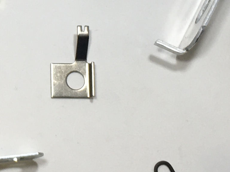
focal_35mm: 153
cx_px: -54
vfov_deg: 9.6
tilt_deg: -75.1
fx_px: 1017
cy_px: -34
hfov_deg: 12.6
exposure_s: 1/120
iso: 25
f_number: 2.2
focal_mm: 4.15
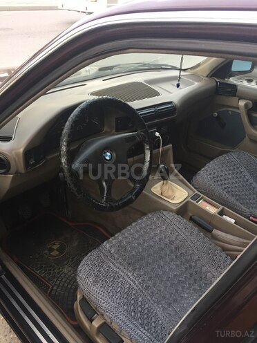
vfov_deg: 61.7
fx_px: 287
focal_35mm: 29
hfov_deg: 48.2
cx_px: 128
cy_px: 172
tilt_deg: -29.8
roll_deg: -2.7
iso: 40
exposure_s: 1/33
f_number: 2.2
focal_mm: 4.15
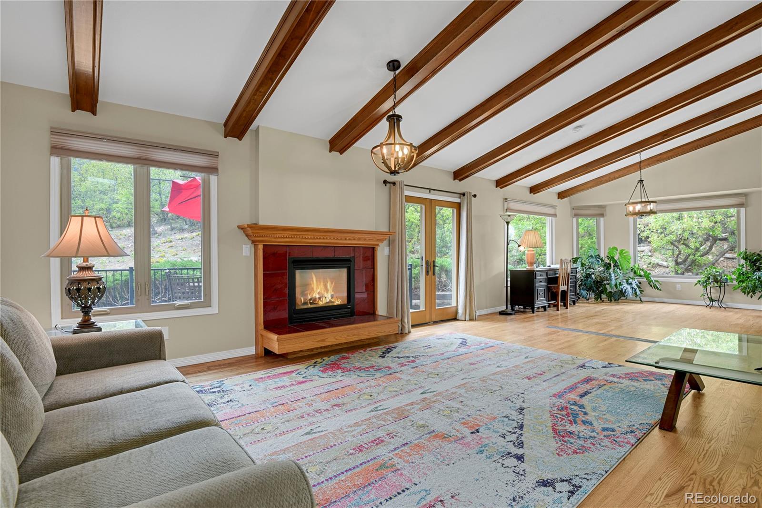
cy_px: 254
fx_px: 360
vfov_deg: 70.4
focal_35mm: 17
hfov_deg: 93.3
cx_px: 381
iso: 250
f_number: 8
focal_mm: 17
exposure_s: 1.3
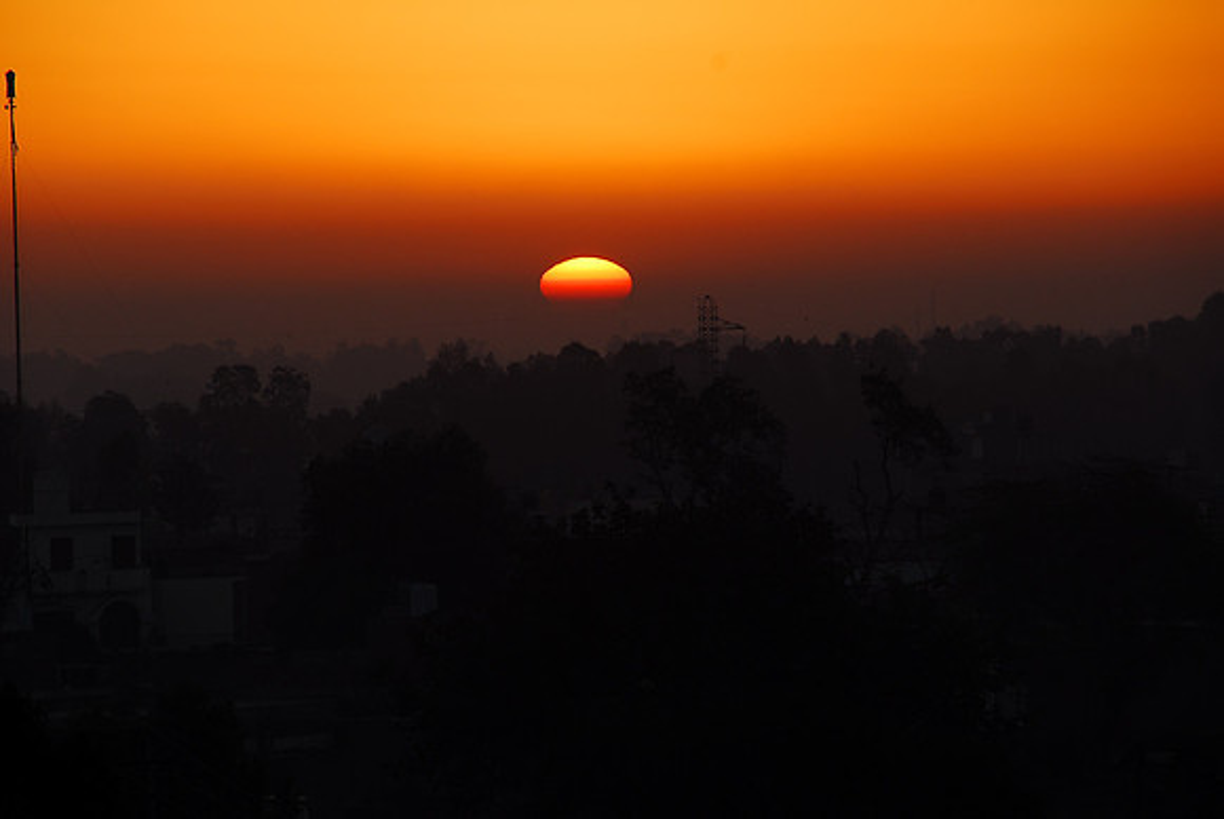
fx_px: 9444
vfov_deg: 5.0
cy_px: 410
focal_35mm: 278
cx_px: 612
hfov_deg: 7.4
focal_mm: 185
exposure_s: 1/100
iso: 100
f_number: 9
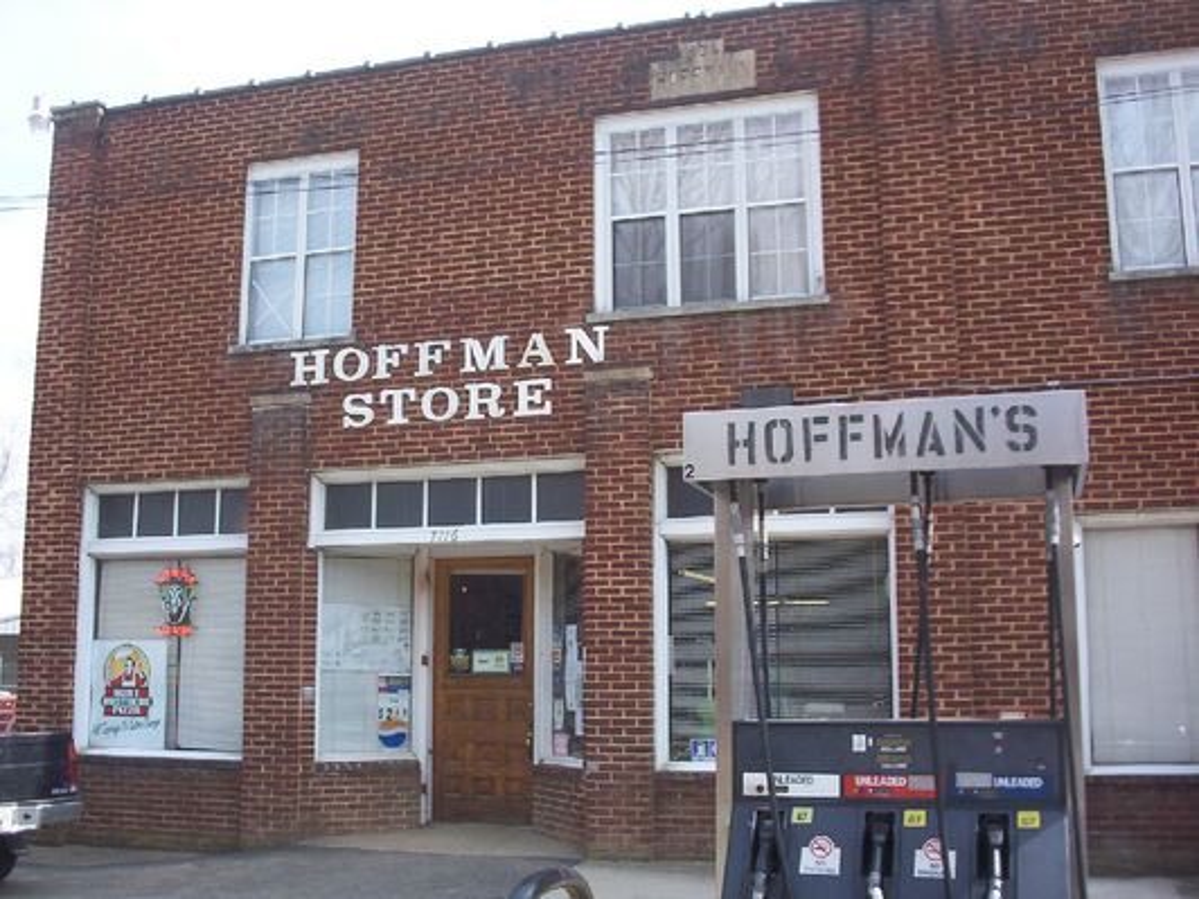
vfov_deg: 36.8
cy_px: 450
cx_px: 600
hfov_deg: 47.9
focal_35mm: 39
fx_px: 1351
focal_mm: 6
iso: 100
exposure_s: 1/272
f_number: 4.5
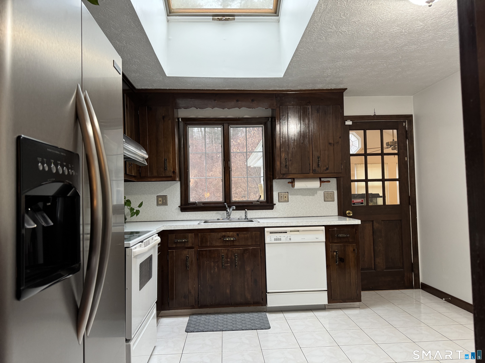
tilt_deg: +2.3
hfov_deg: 71.6
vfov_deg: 56.8
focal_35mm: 24
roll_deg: +1.8
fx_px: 336
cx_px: 242
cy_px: 182
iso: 200
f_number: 1.78
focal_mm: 6.76
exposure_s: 1/60
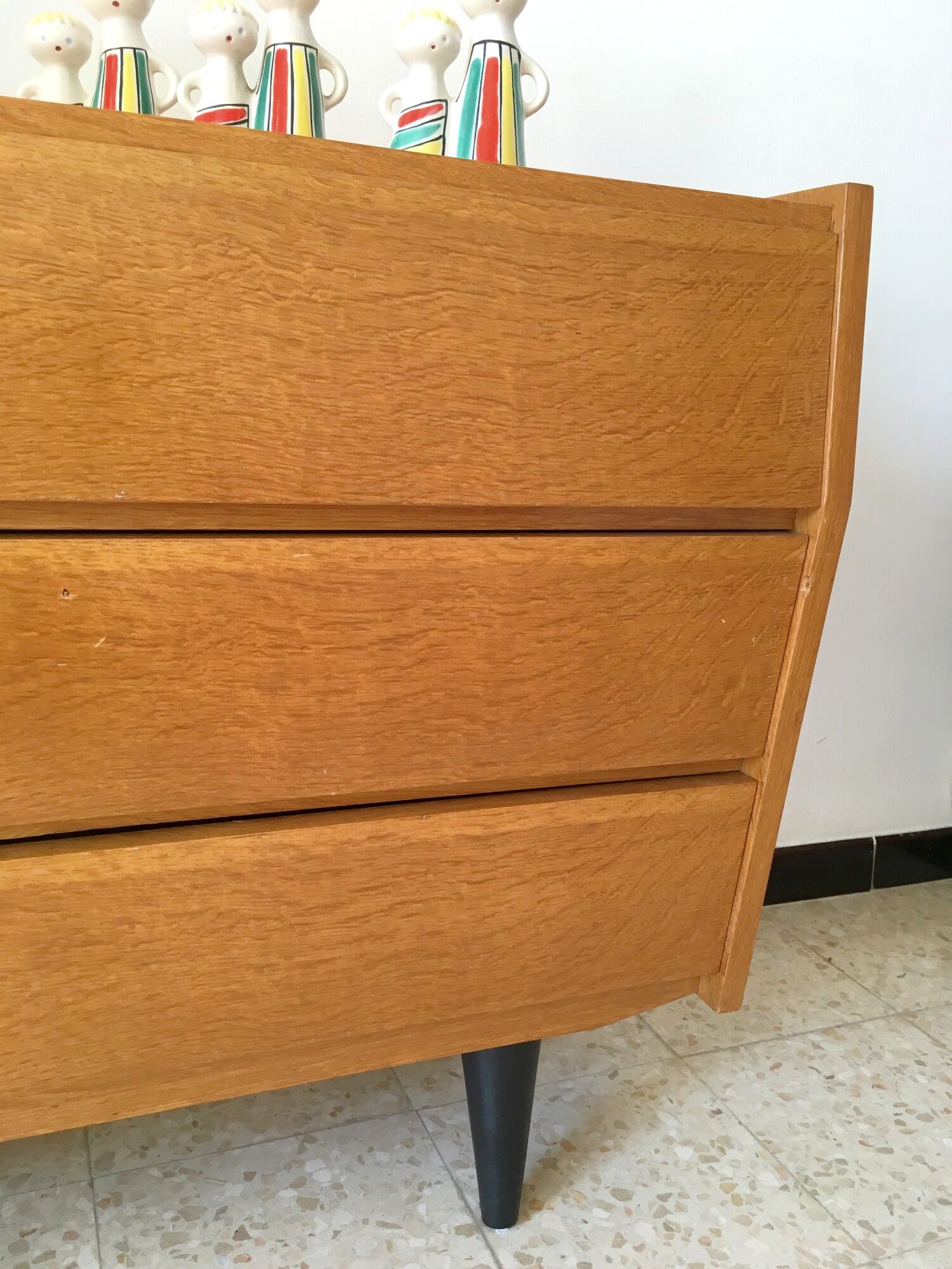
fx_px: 1063
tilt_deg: -12.0
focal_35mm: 29
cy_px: 634
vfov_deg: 61.7
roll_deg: -2.7
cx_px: 476
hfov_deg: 48.2
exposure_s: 1/33
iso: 50
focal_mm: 4.15
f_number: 2.2
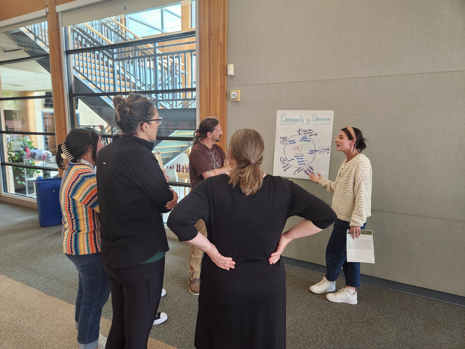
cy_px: 174
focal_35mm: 23
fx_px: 309
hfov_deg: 73.9
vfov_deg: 58.9
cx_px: 232
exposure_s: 1/120
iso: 250
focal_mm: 5.4
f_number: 1.8
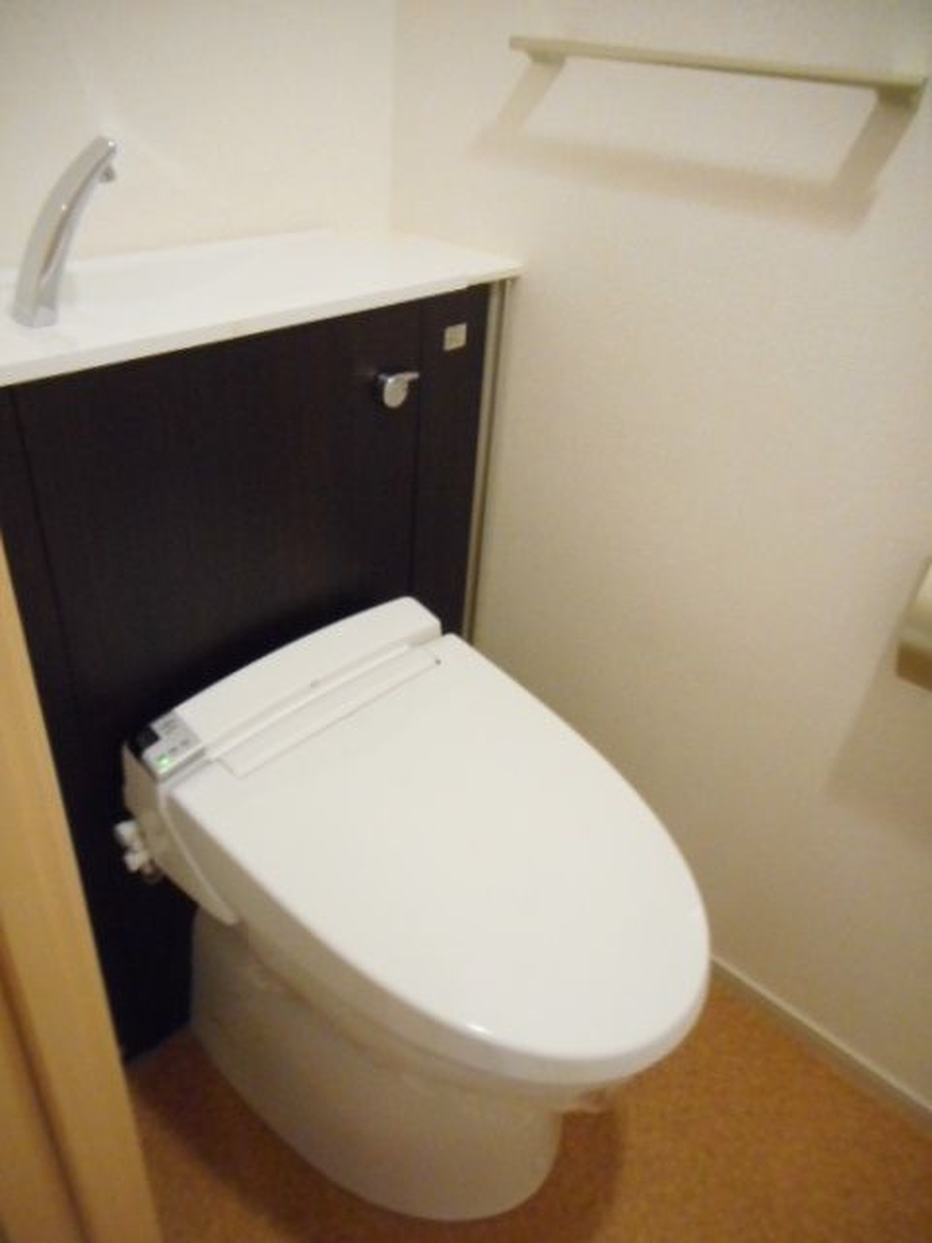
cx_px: 466
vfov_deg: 69.4
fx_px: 897
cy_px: 622
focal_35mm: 25
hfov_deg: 54.9
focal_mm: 4.5
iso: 560
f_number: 3.7
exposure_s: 1/8
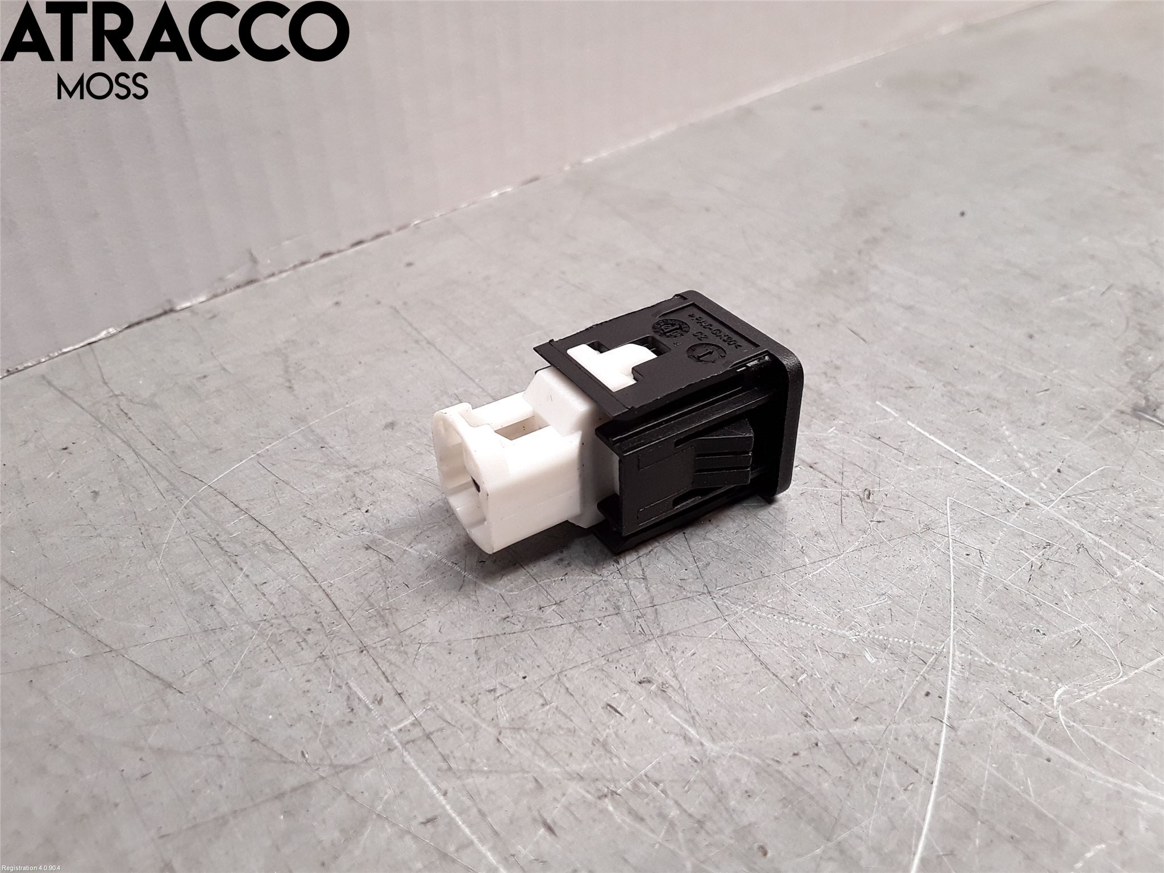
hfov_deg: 63.4
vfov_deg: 49.7
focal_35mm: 28
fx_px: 942
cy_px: 436
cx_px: 582
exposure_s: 1/50
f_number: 1.9
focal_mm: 2.91
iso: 50
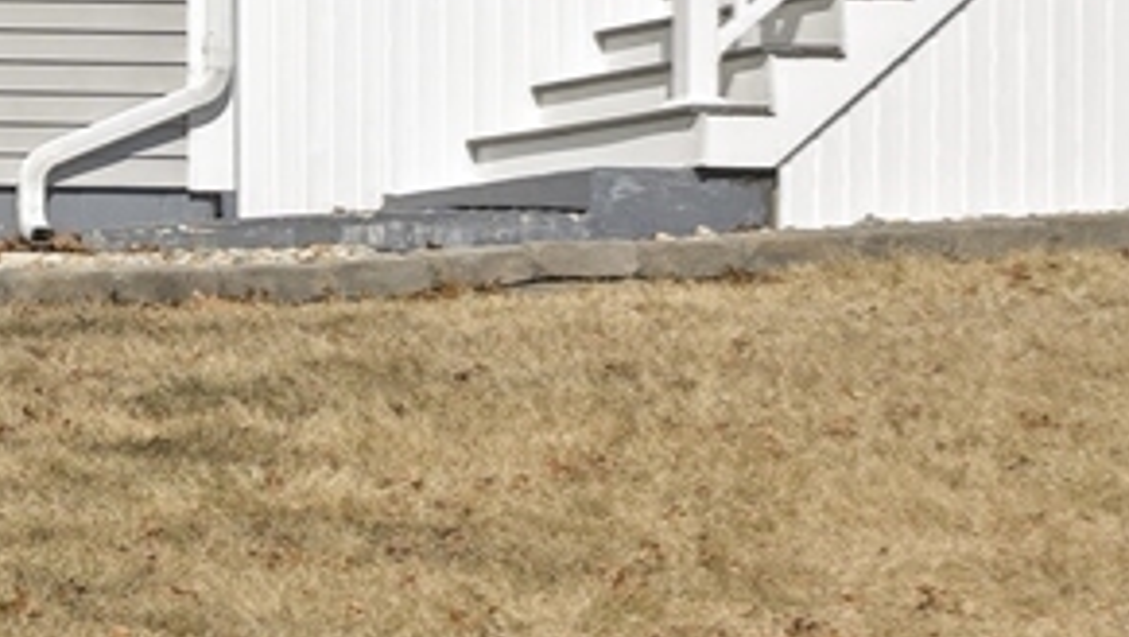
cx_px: -50
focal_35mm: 140
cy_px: -134
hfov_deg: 15.0
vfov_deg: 8.6
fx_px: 4193
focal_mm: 38
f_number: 10
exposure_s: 1/320
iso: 200
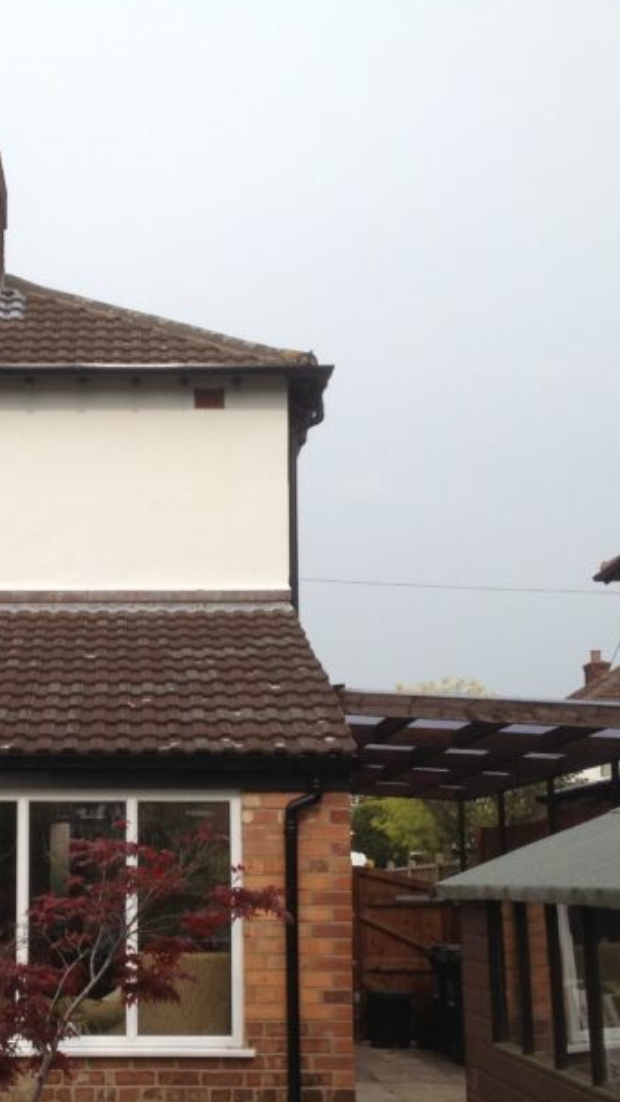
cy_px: 676
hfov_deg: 18.6
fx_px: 1871
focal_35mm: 64
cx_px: 107
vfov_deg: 32.7
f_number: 2.4
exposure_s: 1/986
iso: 64
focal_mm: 4.28
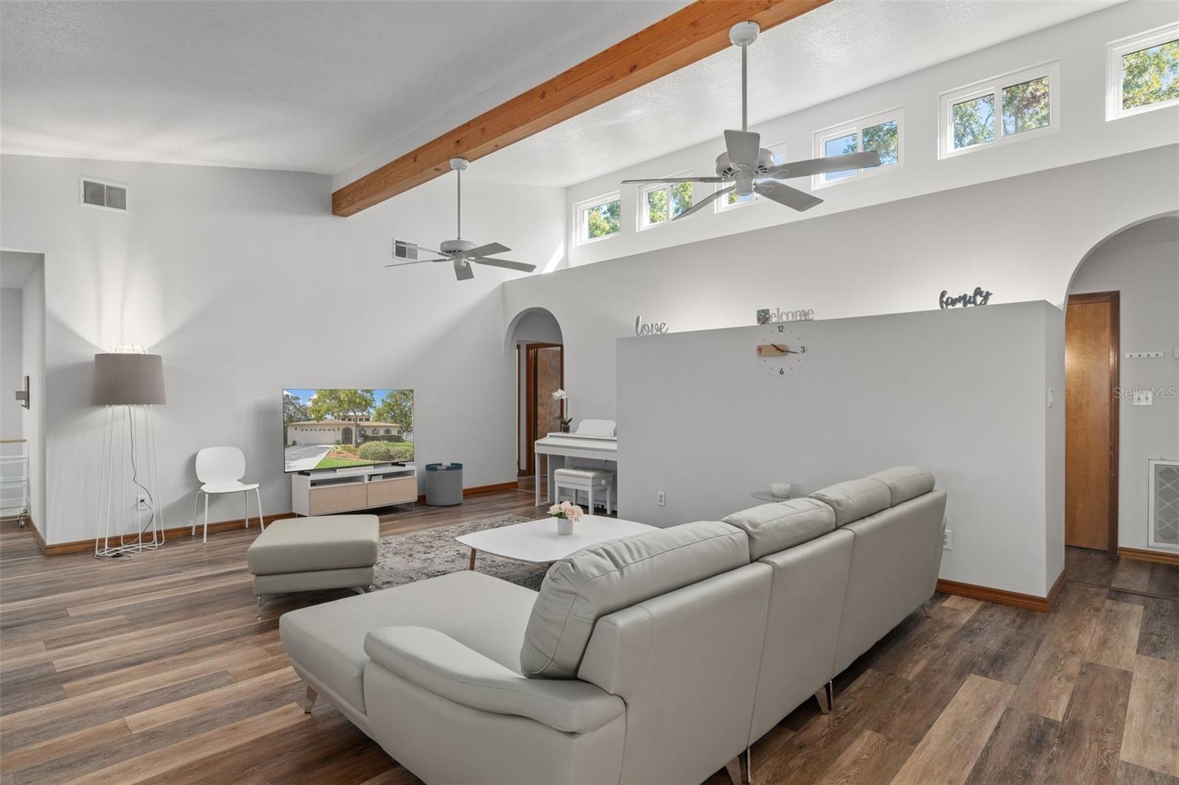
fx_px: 589
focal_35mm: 18
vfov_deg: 67.4
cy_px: 392
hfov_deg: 90.0
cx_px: 590
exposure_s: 1/2
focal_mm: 12
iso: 320
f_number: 8
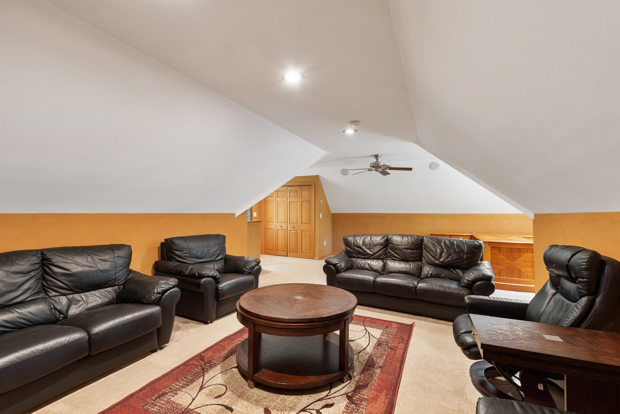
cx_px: 310
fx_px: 258
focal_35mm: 15
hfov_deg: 100.4
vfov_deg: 77.3
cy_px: 207
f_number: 5.6
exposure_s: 4
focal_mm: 10
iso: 320
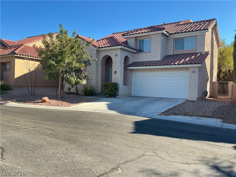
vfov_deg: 48.2
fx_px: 198
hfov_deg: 61.7
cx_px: 118
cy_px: 88
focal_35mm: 29
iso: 25
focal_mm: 3
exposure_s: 1/389
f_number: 1.8
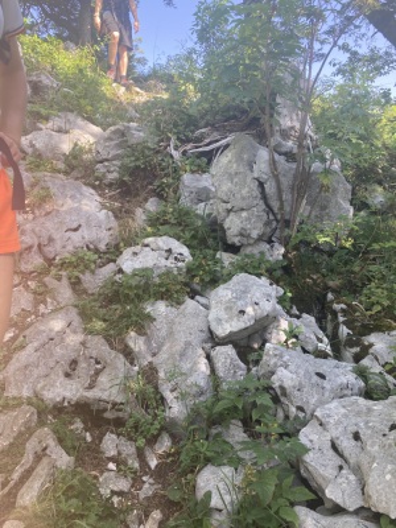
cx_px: 198
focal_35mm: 28
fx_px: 427
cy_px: 264
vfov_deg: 63.4
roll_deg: +2.0
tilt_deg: -6.5
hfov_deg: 49.7
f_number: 1.8
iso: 20
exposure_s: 1/121
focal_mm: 3.99
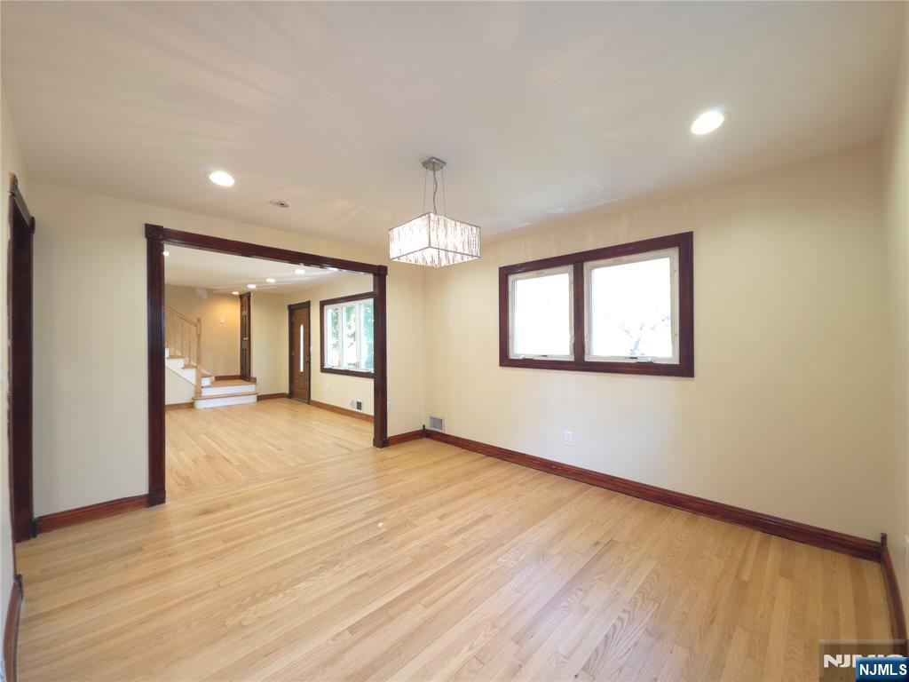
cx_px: 454
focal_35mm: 13
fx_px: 341
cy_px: 341
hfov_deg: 106.2
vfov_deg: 89.9
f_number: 1.9
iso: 16
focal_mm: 2.2
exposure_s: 1/6
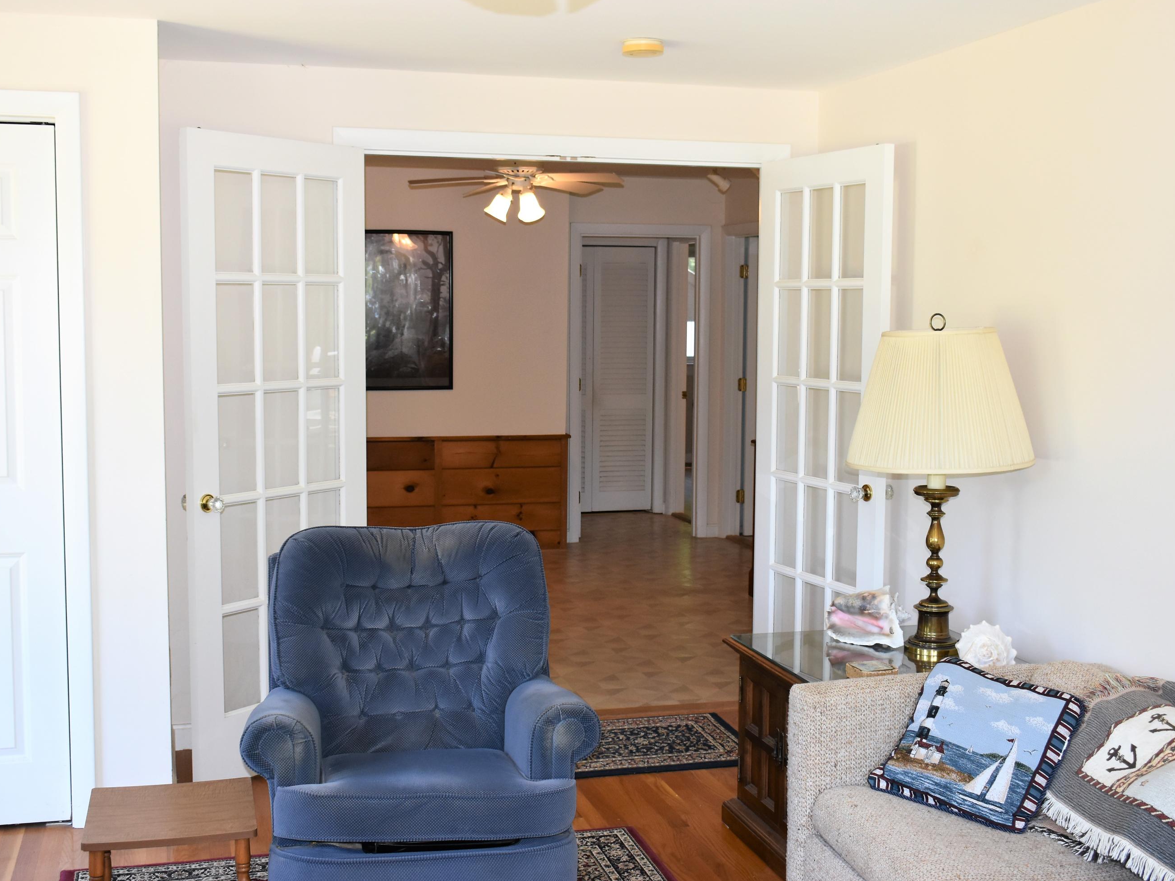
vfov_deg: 33.6
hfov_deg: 43.8
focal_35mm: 43
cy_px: 438
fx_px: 1460
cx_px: 574
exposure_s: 1/125
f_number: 5.6
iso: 800
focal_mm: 26
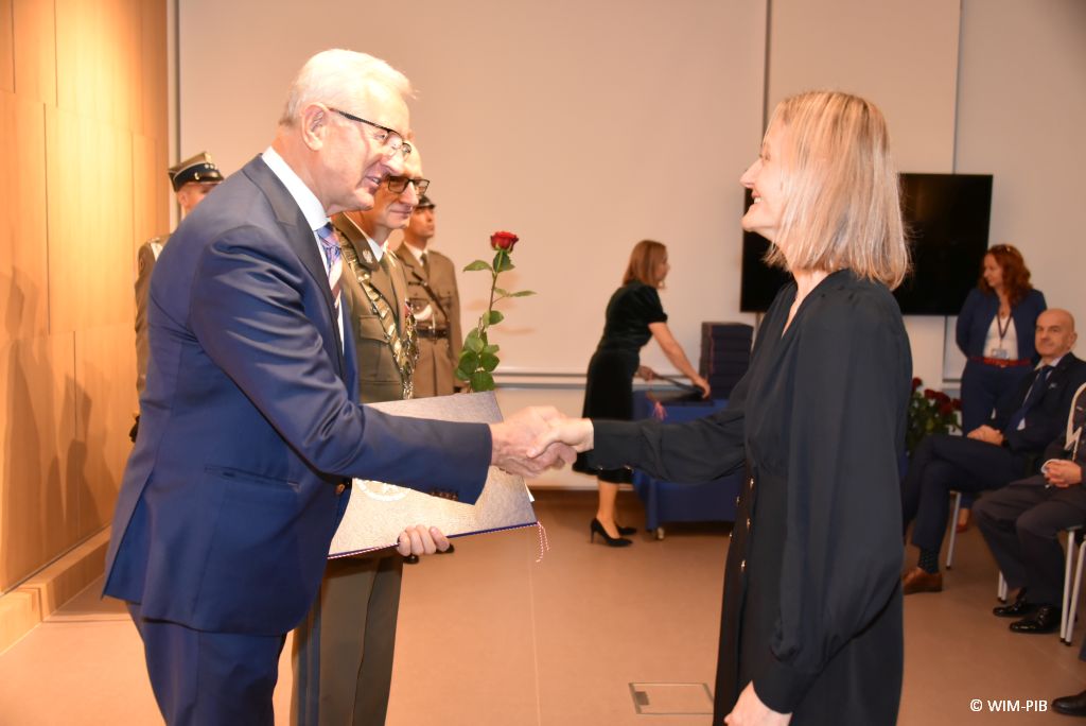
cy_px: 363
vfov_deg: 36.9
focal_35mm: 36
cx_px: 543
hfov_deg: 53.1
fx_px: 1087
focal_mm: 36
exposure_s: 1/60
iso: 3200
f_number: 4
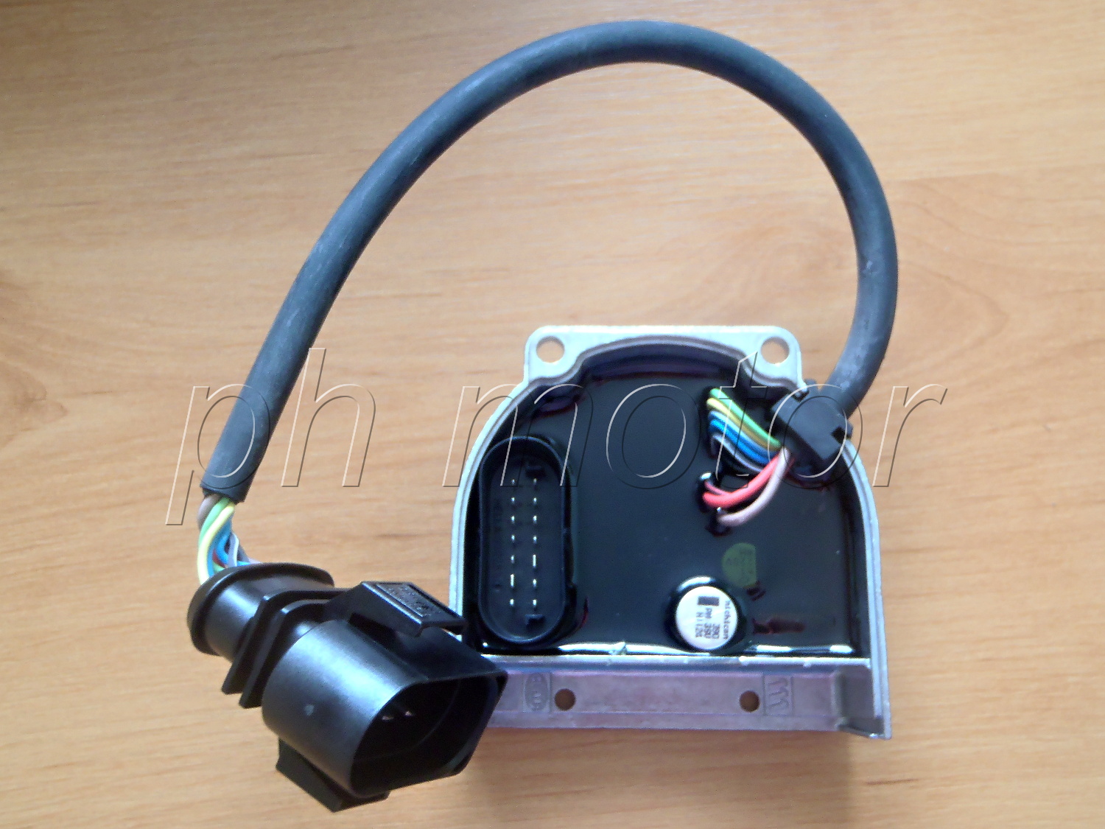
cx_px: 552
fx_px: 1149
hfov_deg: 51.4
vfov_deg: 39.7
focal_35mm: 36
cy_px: 414
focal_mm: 6.53
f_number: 4.1
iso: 250
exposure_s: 1/4
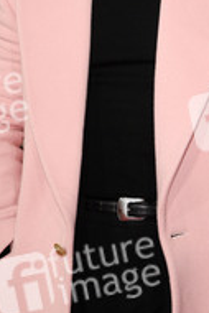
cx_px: 123
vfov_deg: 9.9
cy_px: 30
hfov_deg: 6.7
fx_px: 1791
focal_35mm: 206
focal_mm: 98
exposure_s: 1/250
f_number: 5.6
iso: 1000
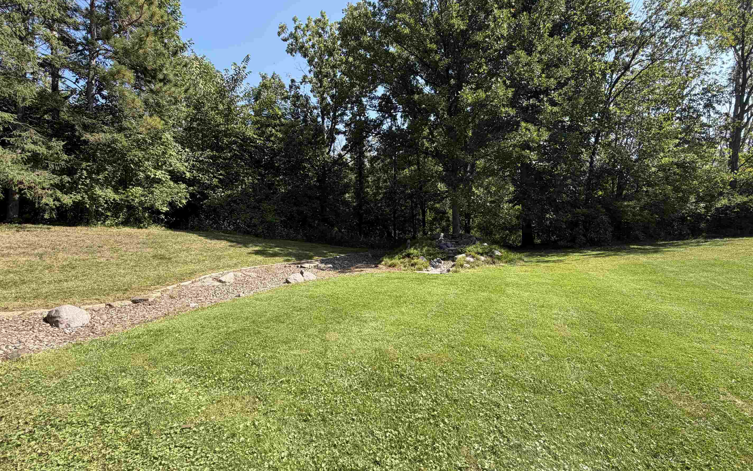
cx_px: 372
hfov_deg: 97.8
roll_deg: -0.2
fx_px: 328
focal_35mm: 16
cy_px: 239
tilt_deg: -2.7
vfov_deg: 71.3
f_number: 2.2
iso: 40
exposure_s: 1/644
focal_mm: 2.22
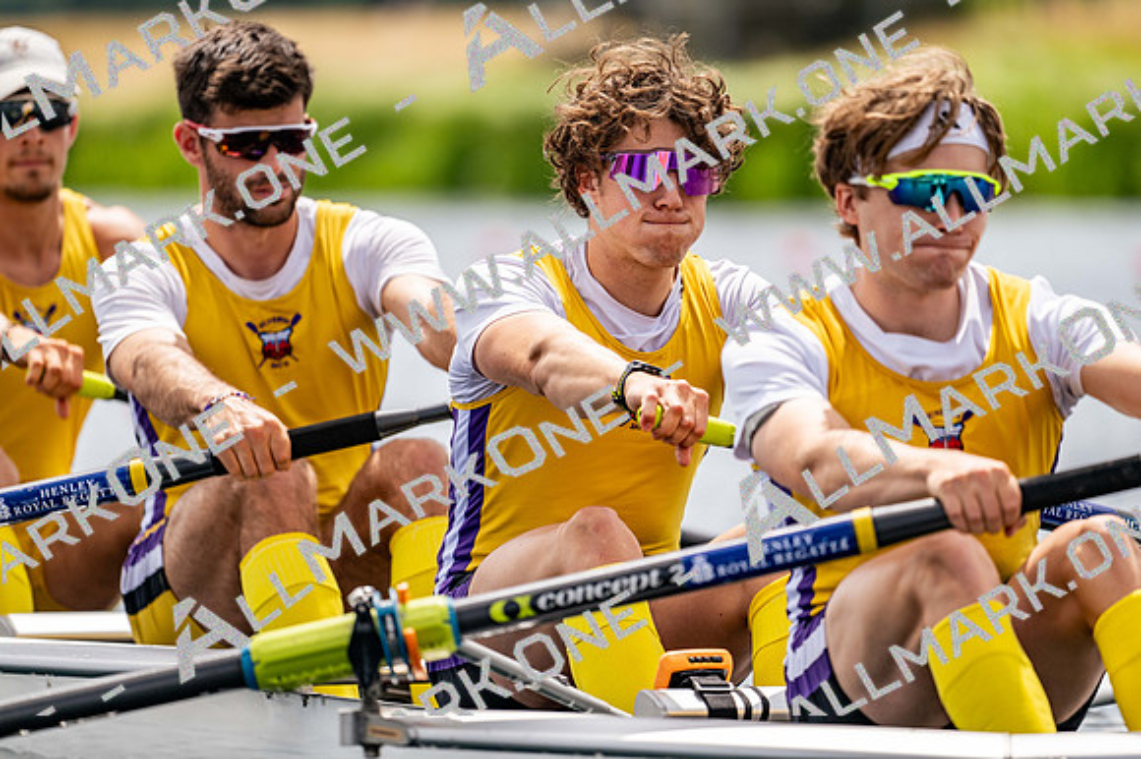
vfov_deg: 3.4
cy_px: 380
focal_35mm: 400
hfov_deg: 5.2
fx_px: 12673
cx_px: 570
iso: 250
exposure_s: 1/2500
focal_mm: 400
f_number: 4.5
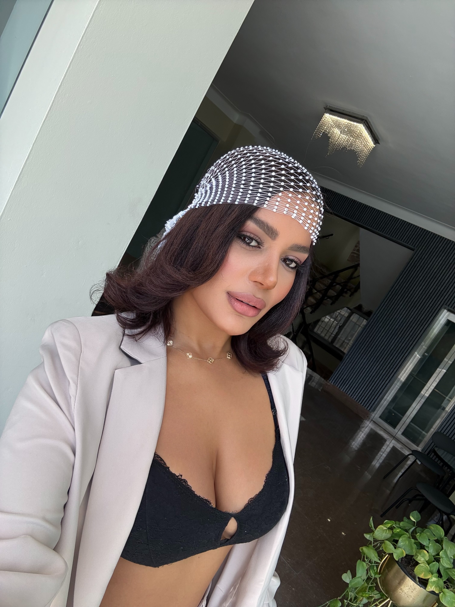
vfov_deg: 73.9
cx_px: 228
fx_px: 403
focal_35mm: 23
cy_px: 304
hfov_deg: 58.9
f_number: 1.9
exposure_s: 1/132
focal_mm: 2.69
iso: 20
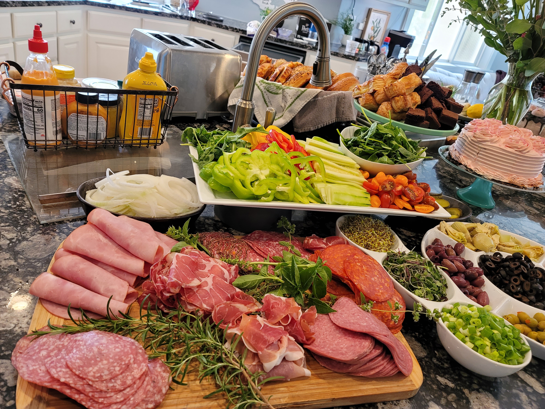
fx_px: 394
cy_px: 204
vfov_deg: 54.9
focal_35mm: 25
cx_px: 272
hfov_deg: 69.4
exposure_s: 1/120
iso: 320
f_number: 1.8
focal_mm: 7
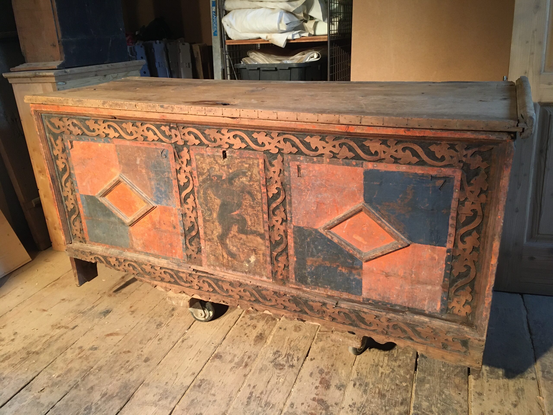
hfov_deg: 61.7
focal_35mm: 29
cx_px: 276
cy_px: 208
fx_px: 463
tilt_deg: -23.8
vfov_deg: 48.2
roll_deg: +3.1
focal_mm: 4.15
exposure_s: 1/33
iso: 200
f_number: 2.2
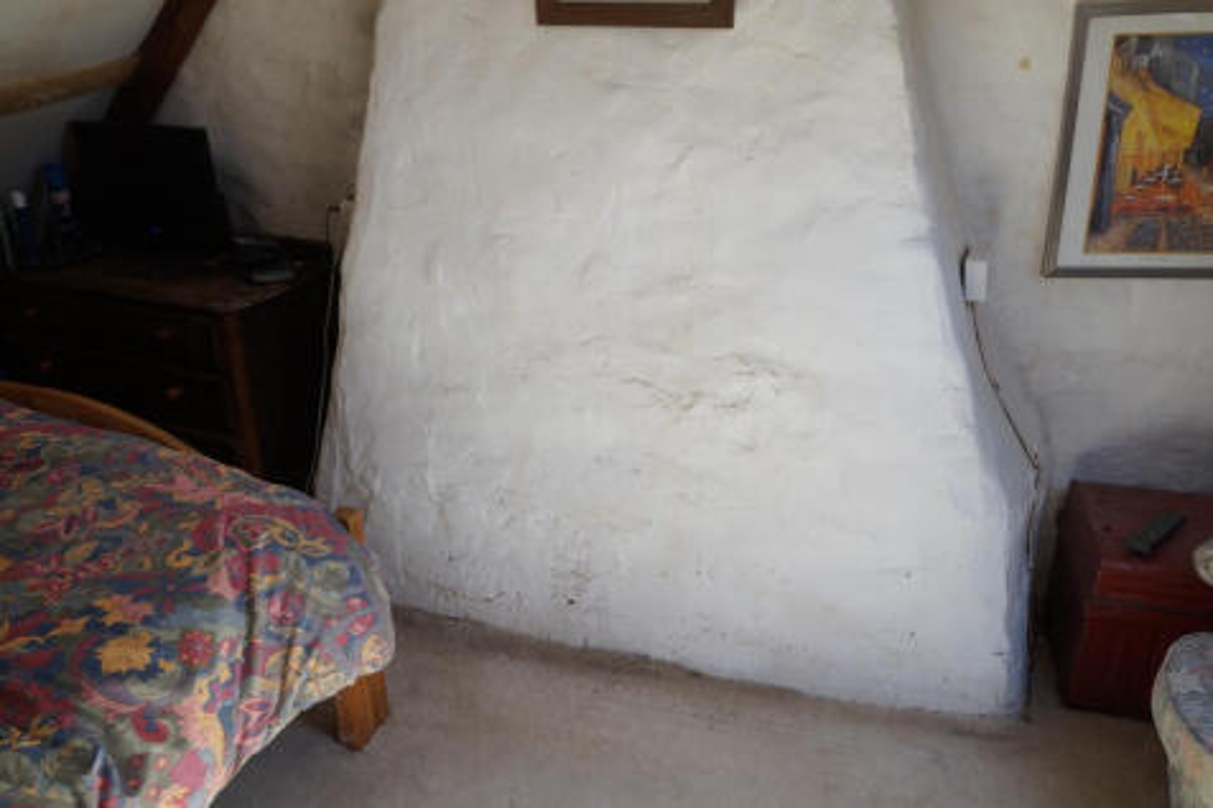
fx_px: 909
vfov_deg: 47.9
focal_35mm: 27
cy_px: 404
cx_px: 606
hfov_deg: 67.4
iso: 100
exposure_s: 1/60
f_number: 4
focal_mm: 18
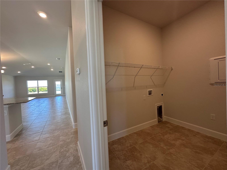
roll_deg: +1.8
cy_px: 85
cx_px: 114
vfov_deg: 85.7
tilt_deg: -1.2
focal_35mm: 14
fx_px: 92
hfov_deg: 102.1
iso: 200
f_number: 2.2
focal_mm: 2.22
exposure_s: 1/120
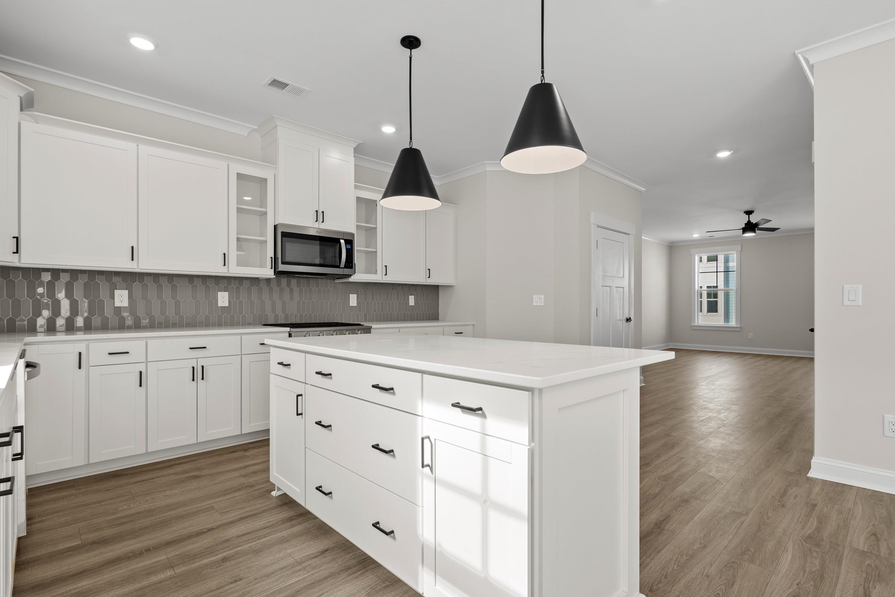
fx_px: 423
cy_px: 297
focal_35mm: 17
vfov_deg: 70.5
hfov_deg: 93.3
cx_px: 453
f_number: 8
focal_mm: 16
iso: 640
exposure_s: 1/15
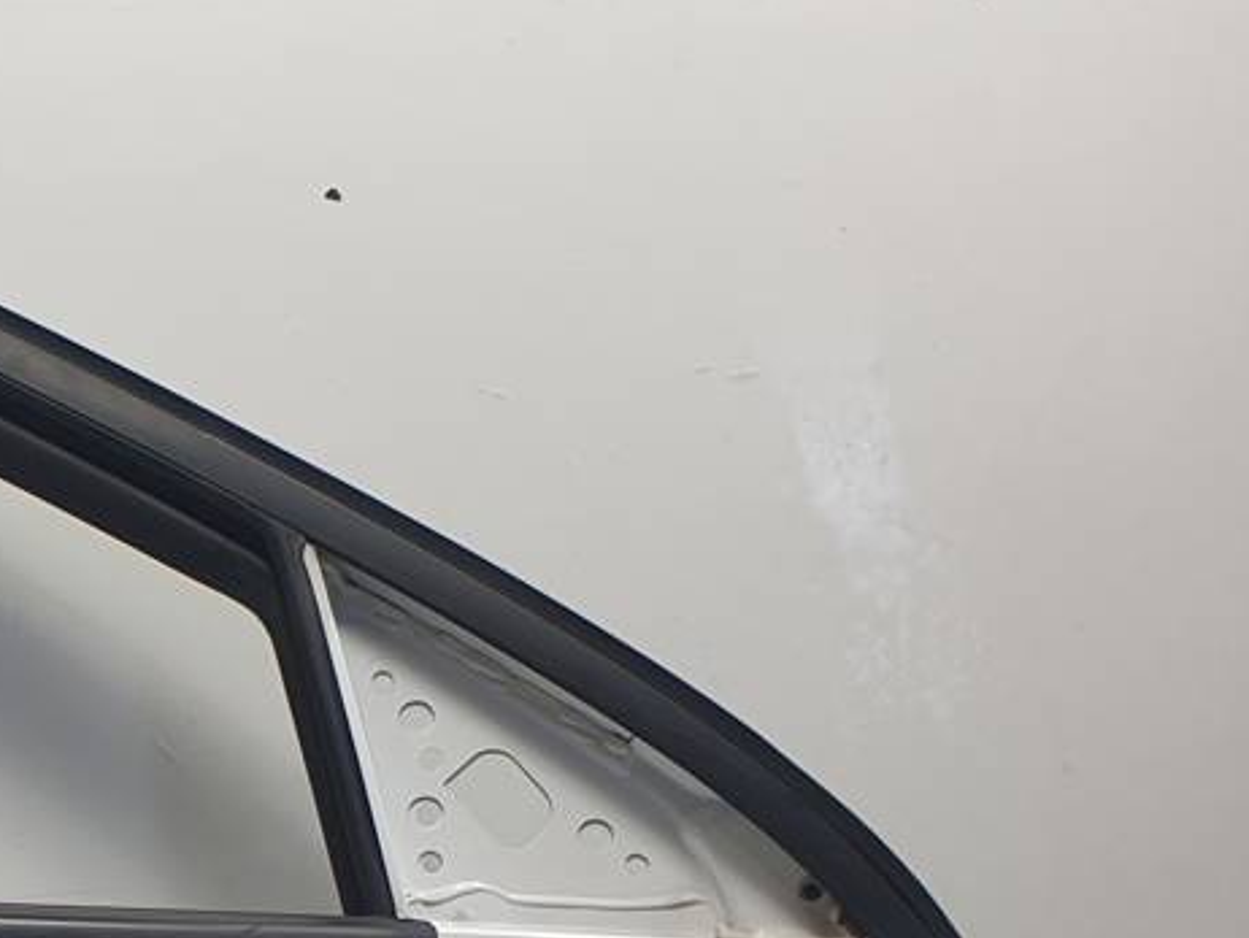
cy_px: 1276
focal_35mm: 81
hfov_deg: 21.8
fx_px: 2924
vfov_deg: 17.0
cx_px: -365
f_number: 2.4
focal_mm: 4.3
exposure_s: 1/100
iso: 50
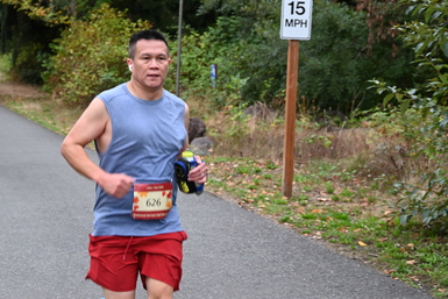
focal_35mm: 100
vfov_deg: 13.7
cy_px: 103
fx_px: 1245
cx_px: 186
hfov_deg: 20.4
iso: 560
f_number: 6
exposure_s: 1/125
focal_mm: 70
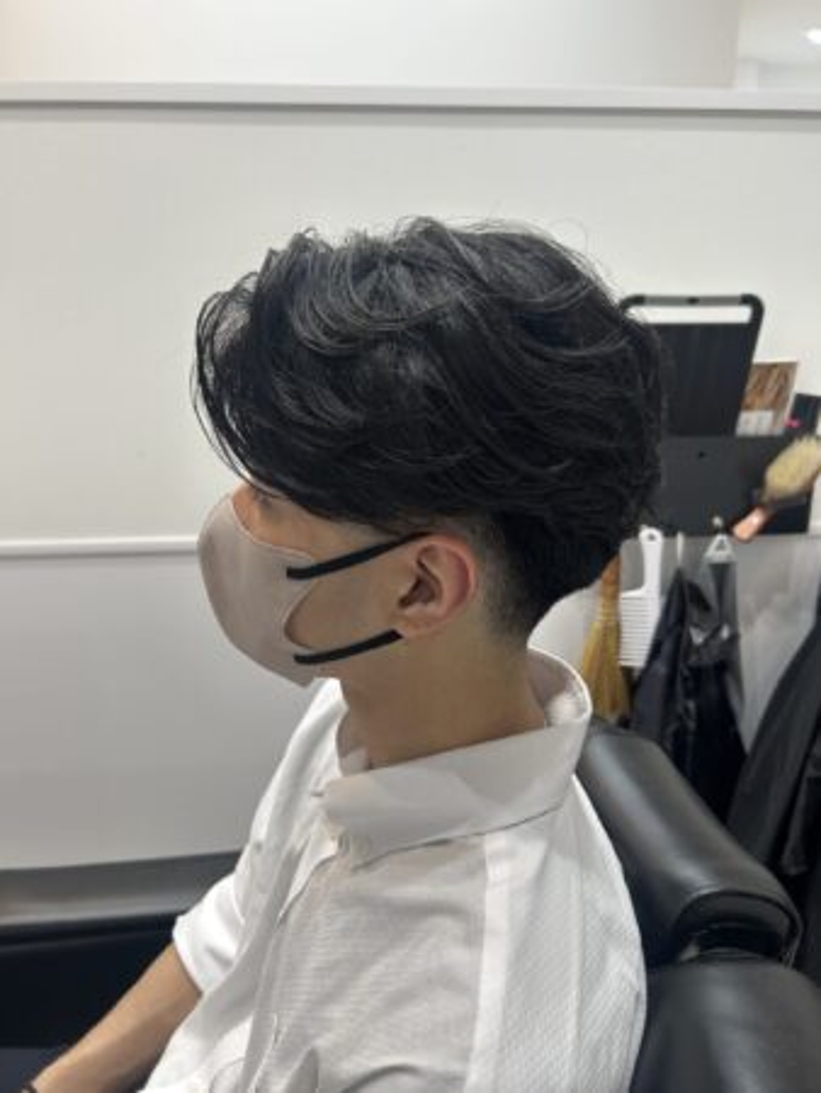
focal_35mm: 26
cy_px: 546
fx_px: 821
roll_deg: -0.1
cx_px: 410
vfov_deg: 67.3
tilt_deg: -16.7
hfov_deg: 53.1
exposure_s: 1/100
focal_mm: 5.7
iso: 64
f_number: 1.5
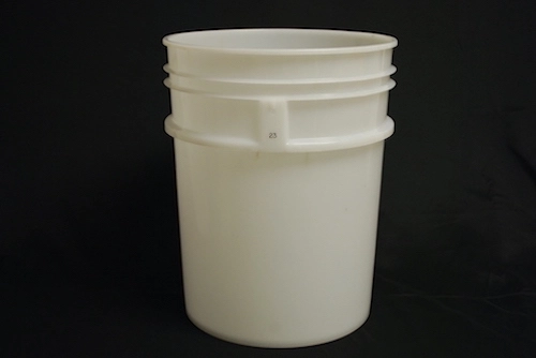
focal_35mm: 48
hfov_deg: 41.1
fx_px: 715
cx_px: 268
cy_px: 179
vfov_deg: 28.1
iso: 320
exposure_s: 1/30
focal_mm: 32
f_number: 5
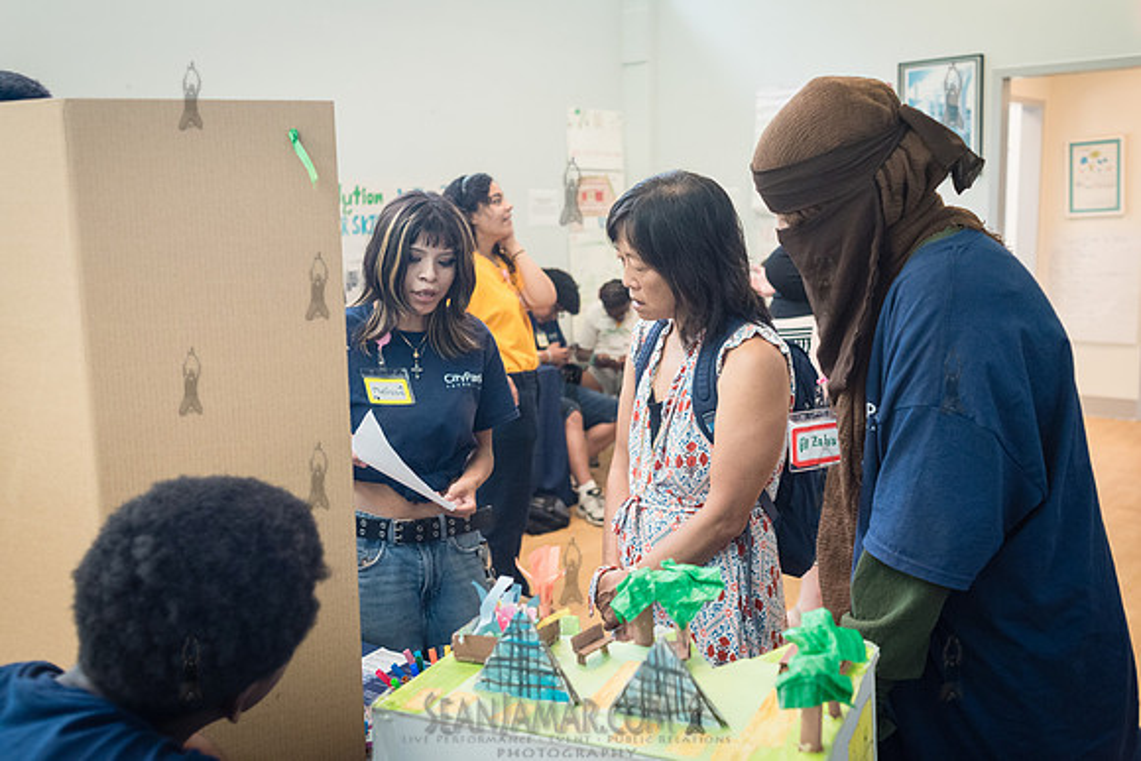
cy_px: 380
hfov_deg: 54.4
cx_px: 570
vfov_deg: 37.9
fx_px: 1110
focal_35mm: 35
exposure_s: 1/500
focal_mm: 35
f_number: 4
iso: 4000
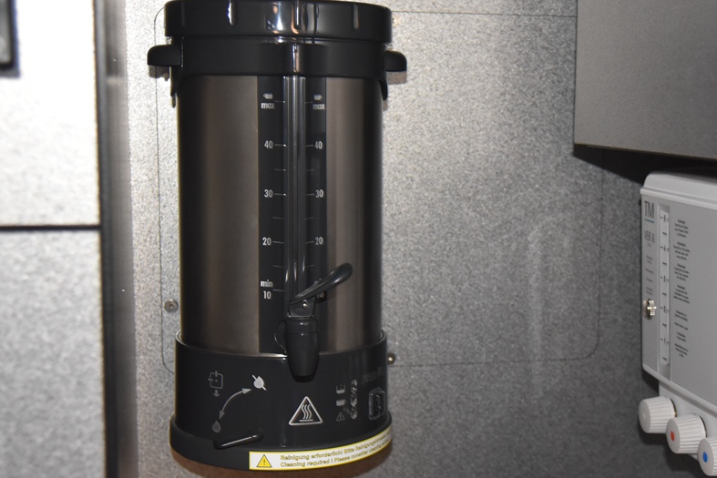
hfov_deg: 32.7
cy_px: 266
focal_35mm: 61
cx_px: 446
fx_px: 1215
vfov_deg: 22.3
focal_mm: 40
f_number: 4
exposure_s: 1/60
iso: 3200
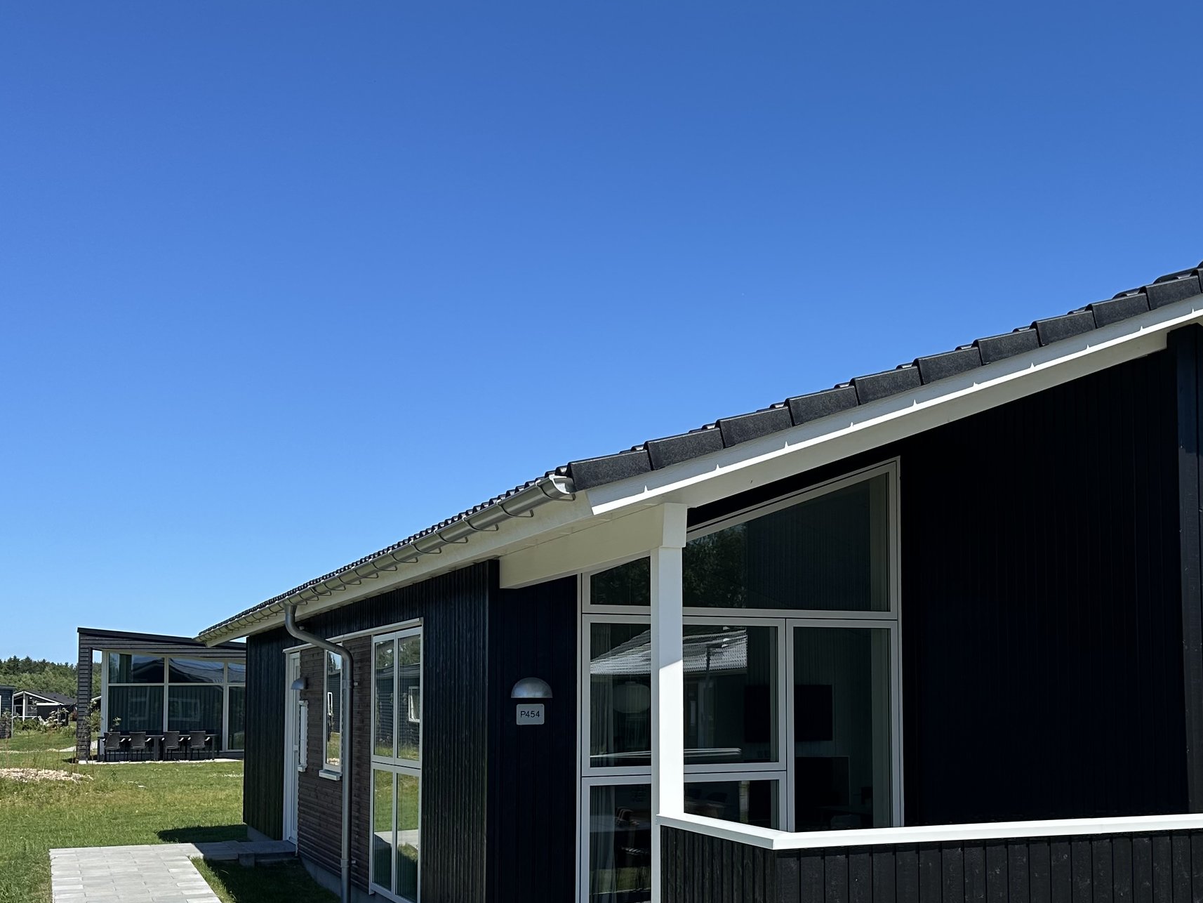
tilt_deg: +3.6
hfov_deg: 44.3
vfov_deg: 34.0
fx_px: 1460
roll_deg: +0.7
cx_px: 772
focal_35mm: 42
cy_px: 616
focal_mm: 6.86
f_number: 1.78
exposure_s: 1/3861
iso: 80
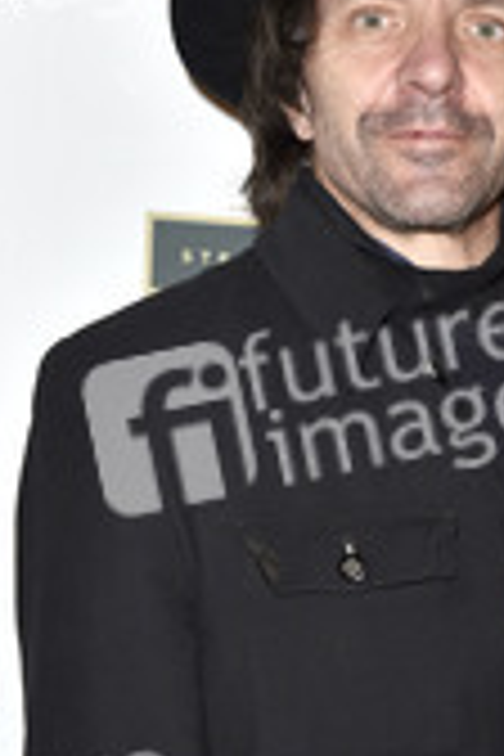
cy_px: 634
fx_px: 2751
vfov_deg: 15.5
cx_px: 446
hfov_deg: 10.4
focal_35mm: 131
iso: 1000
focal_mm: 55
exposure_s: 1/160
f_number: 5.6
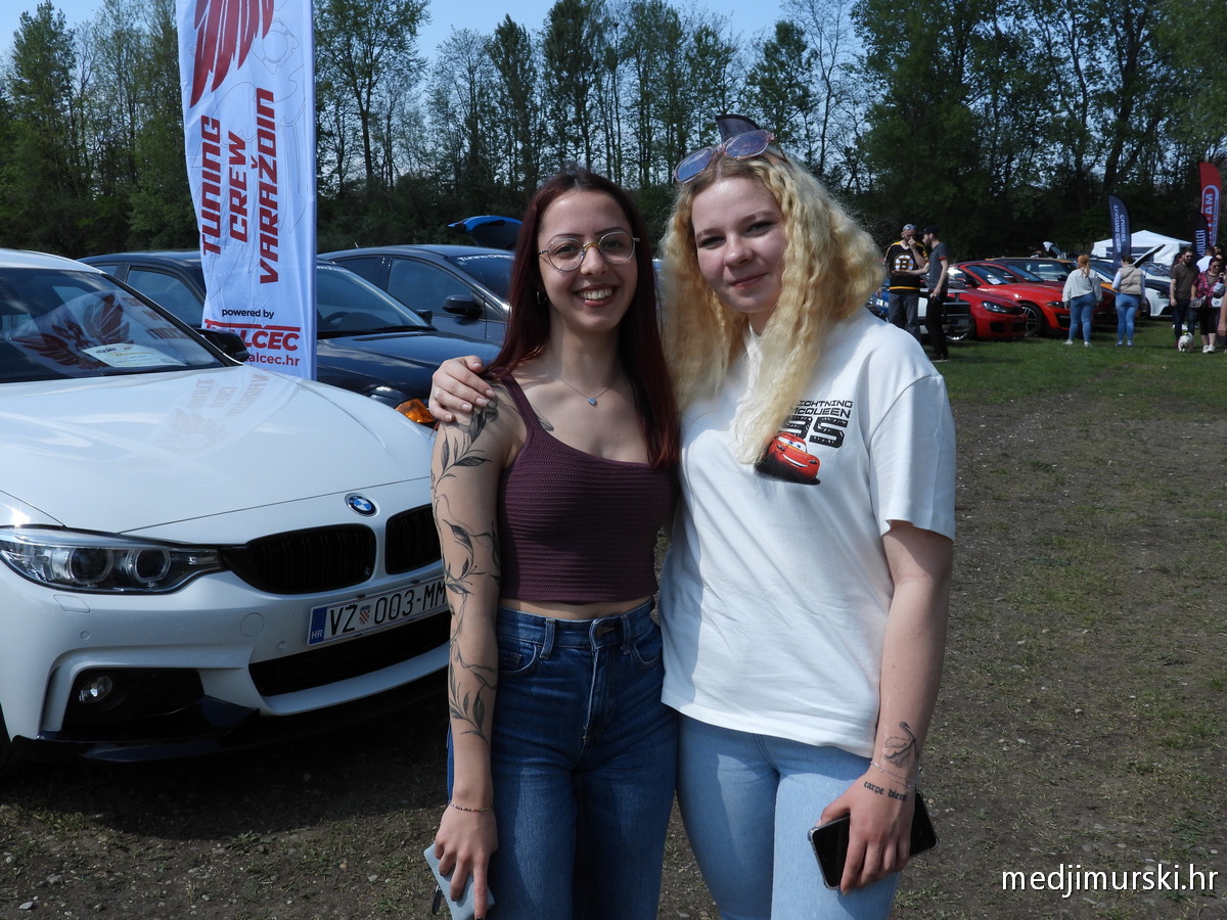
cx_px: 614
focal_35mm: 38
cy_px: 460
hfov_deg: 49.0
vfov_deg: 37.7
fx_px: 1347
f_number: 3.2
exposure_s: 1/1250
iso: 100
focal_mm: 6.8
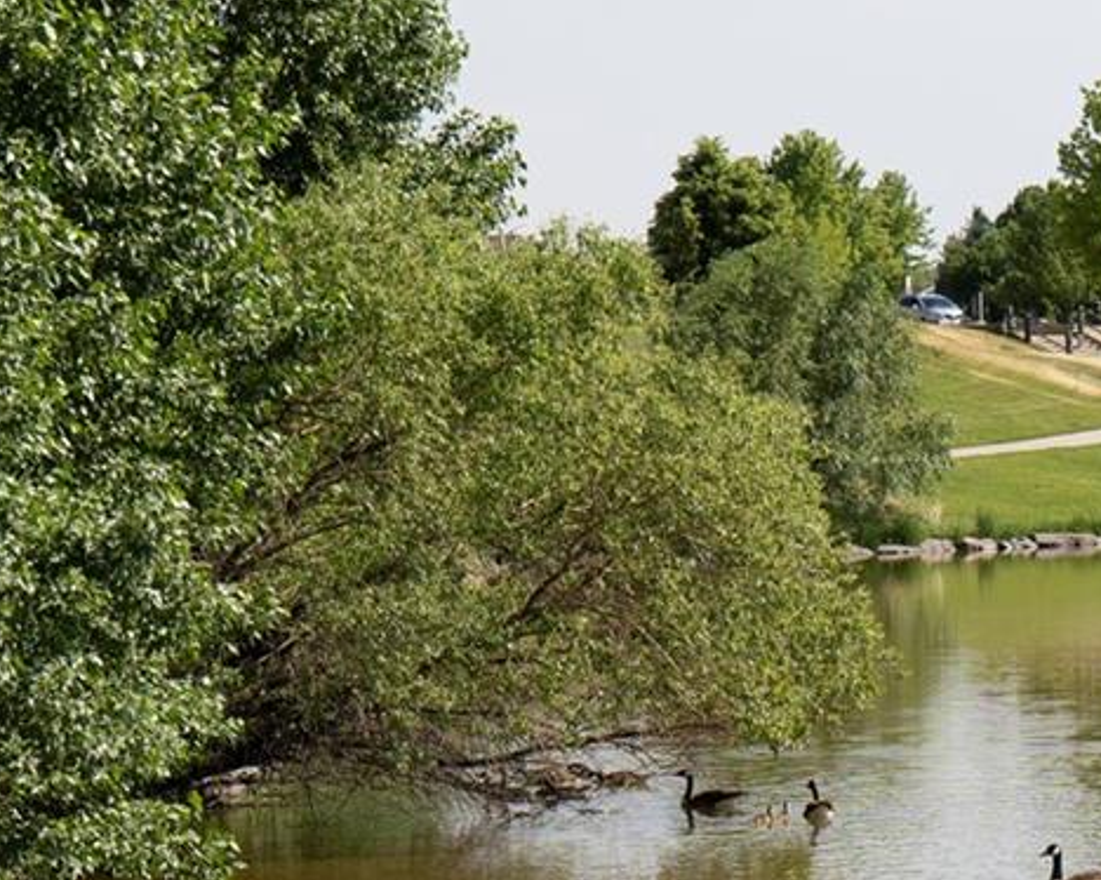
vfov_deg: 8.4
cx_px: 1543
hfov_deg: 10.3
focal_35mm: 183
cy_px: 746
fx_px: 5961
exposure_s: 1/640
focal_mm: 38
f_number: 5
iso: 100
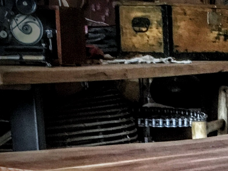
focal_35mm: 146
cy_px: 315
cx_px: 365
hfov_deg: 12.7
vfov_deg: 9.6
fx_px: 962
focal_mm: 4.15
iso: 160
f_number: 2.2
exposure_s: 1/33
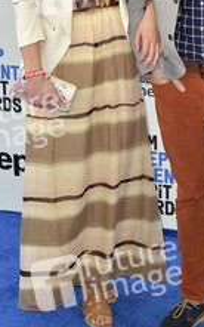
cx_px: 150
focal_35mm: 129
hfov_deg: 10.1
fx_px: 1148
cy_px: 55
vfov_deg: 16.1
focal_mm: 70
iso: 500
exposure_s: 1/320
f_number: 6.3
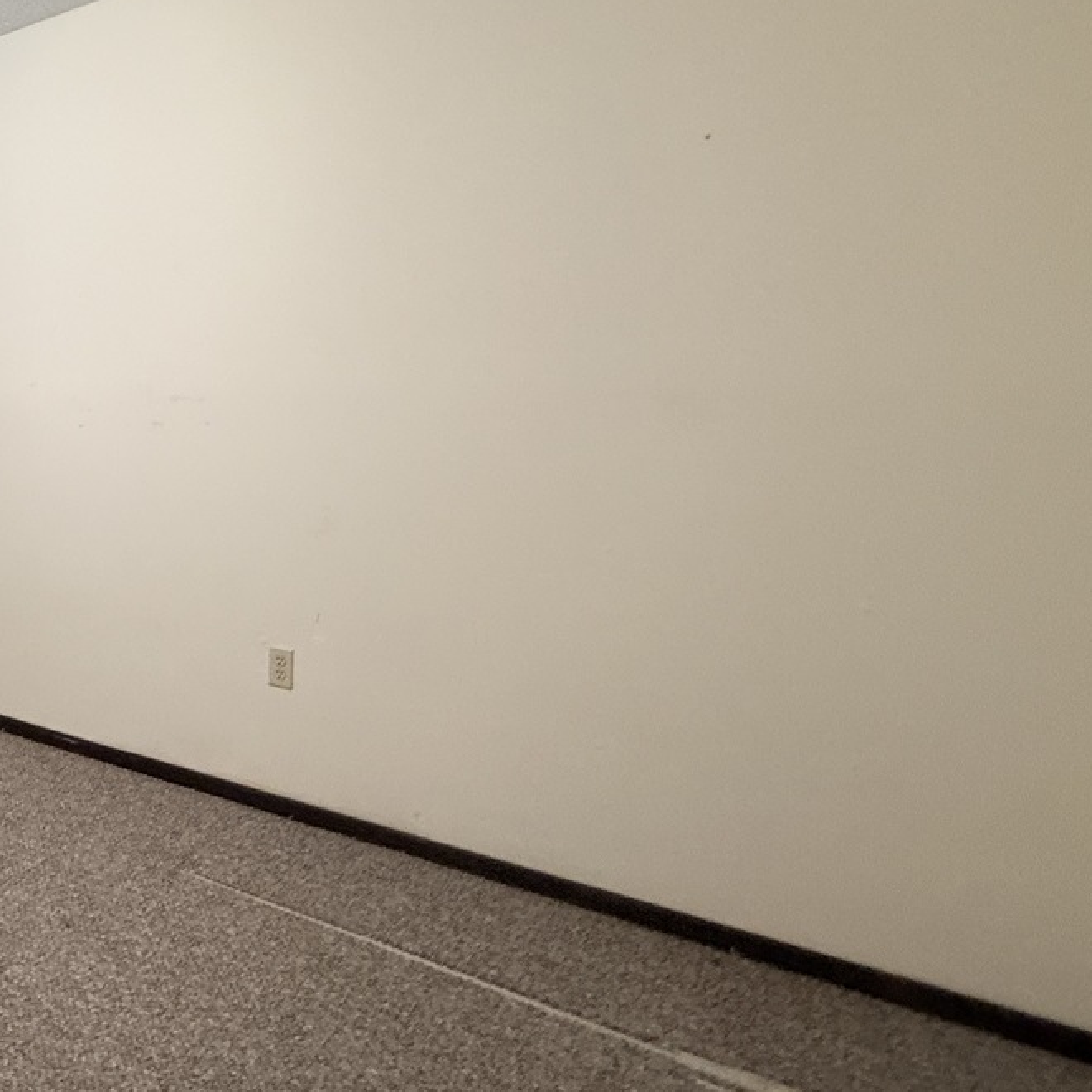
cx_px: -66
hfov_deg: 46.3
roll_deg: +0.1
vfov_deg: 58.8
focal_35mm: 27
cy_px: 463
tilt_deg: -2.8
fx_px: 964
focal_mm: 2.22
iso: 320
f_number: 2.2
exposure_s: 1/60
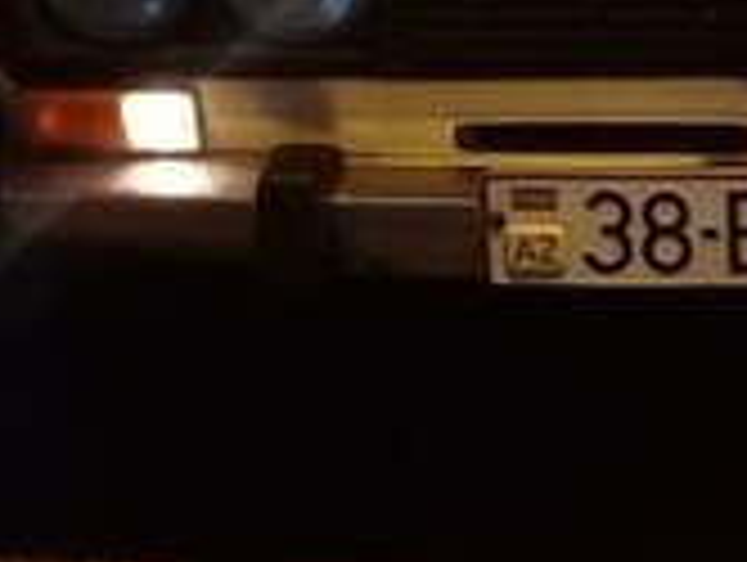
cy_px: -151
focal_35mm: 123
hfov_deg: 15.9
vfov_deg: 11.8
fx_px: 2658
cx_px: 544
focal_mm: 3.3
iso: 250
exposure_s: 1/17
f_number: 2.2
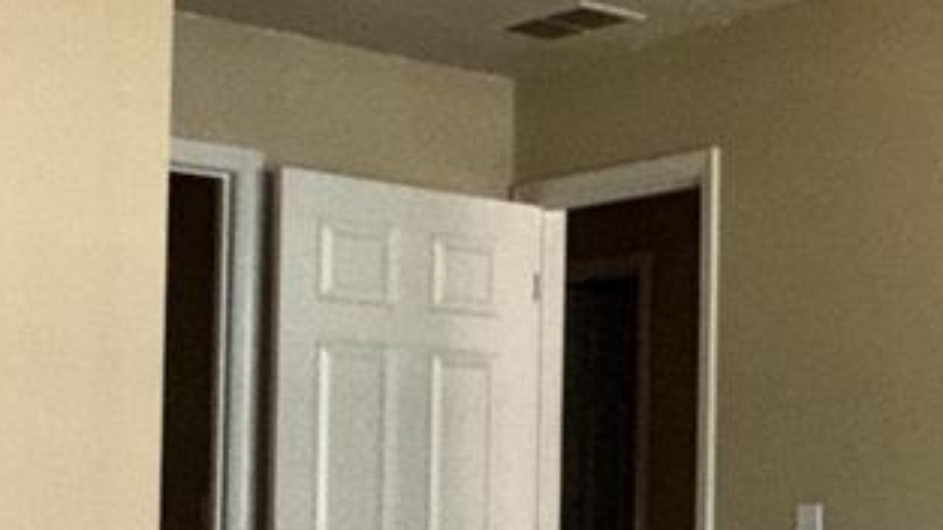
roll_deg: -0.4
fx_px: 1825
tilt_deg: +1.4
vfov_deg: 16.4
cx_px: 973
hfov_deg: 27.1
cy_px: 456
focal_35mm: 73
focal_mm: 2.22
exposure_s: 1/116
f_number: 2.2
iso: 250
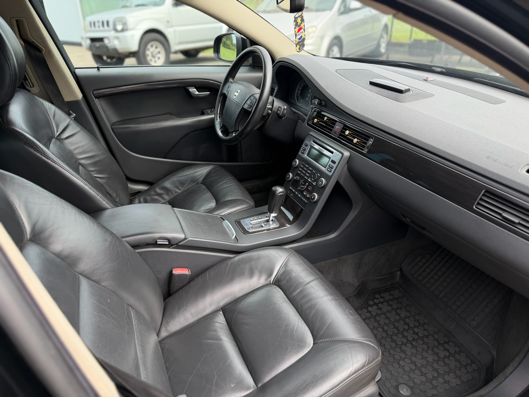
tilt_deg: -29.7
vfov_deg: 56.8
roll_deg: +0.1
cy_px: 198
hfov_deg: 71.6
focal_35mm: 24
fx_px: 367
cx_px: 264
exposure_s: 1/702
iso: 100
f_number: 1.78
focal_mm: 6.76
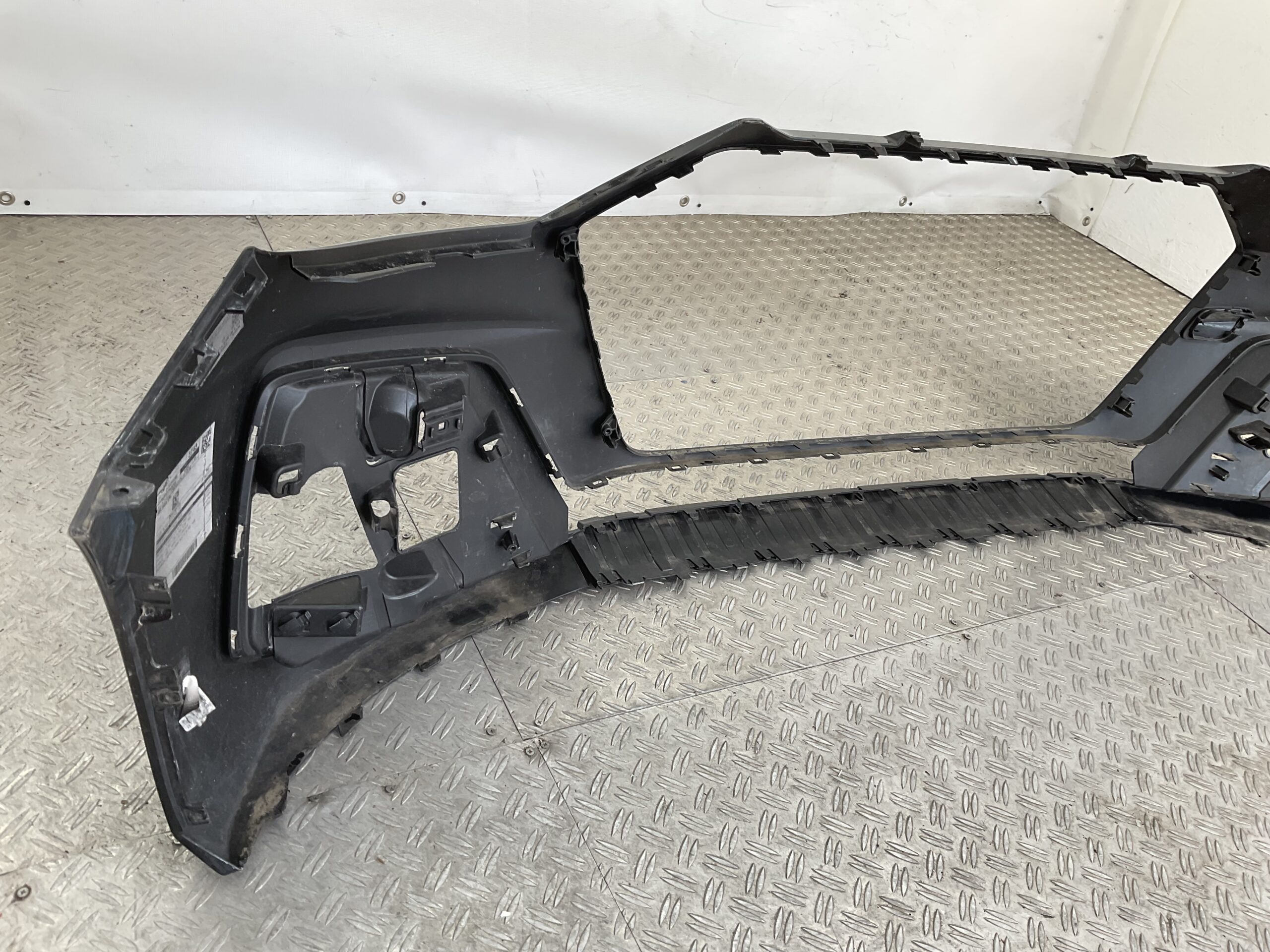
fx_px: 1064
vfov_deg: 48.2
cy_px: 476
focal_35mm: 29
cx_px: 635
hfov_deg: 61.7
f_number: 1.8
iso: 16
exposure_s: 1/125
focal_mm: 3
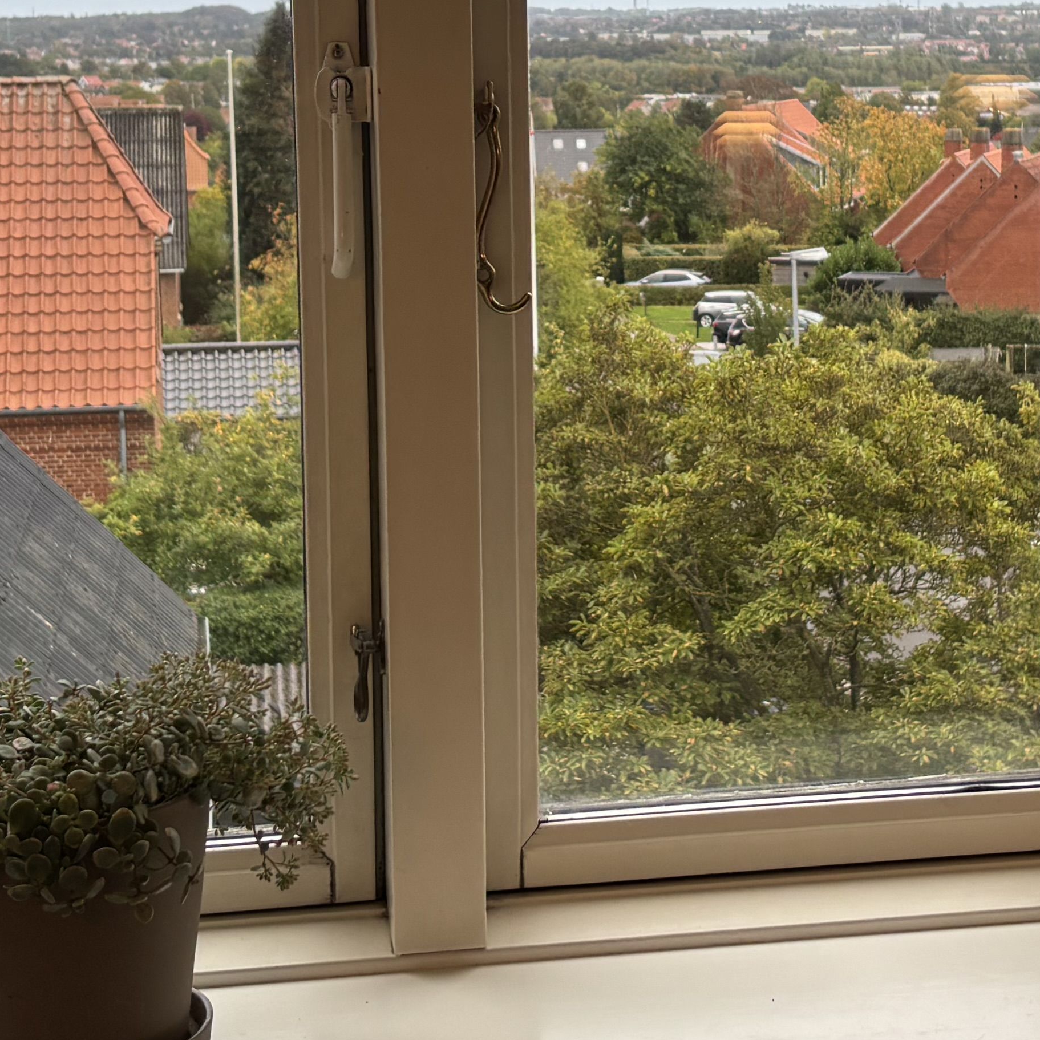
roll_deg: +0.5
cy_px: 306
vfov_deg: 23.8
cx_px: 679
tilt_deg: -6.9
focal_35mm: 72
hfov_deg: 23.9
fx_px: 2447
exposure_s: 1/198
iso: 40
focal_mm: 5.96
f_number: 1.6
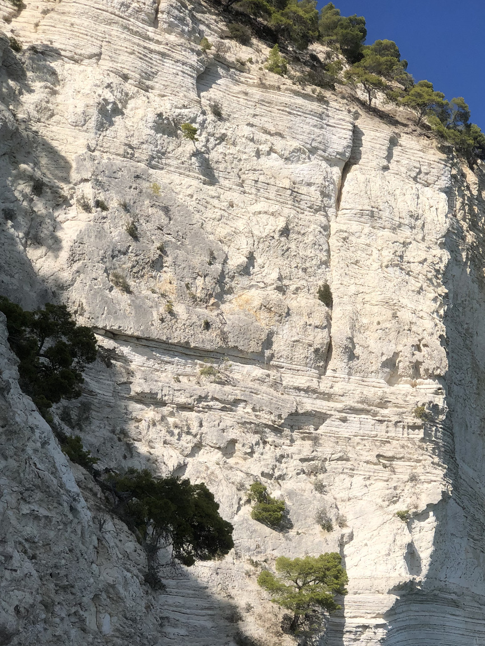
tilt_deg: +13.9
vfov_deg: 26.9
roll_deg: +2.3
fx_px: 1345
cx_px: 332
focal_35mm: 72
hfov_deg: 20.4
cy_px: 418
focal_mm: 6
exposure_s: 1/2088
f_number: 2.4
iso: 16
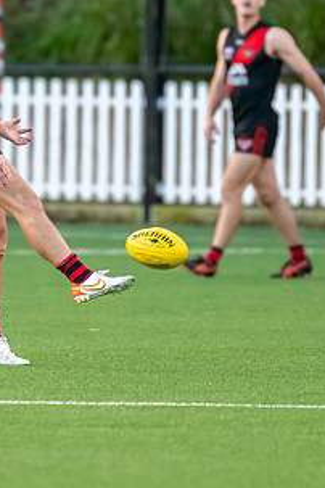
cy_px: 69
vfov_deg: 1.8
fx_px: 15748
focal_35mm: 1163
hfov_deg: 1.2
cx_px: -19
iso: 3200
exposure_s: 1/1250
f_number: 4
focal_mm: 420
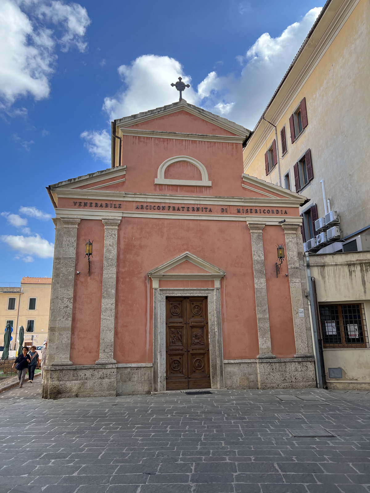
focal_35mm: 26
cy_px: 246
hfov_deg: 53.1
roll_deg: +0.8
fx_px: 371
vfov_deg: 67.3
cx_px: 185
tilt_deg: +14.4
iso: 50
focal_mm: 5.7
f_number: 1.5
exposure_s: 1/1531
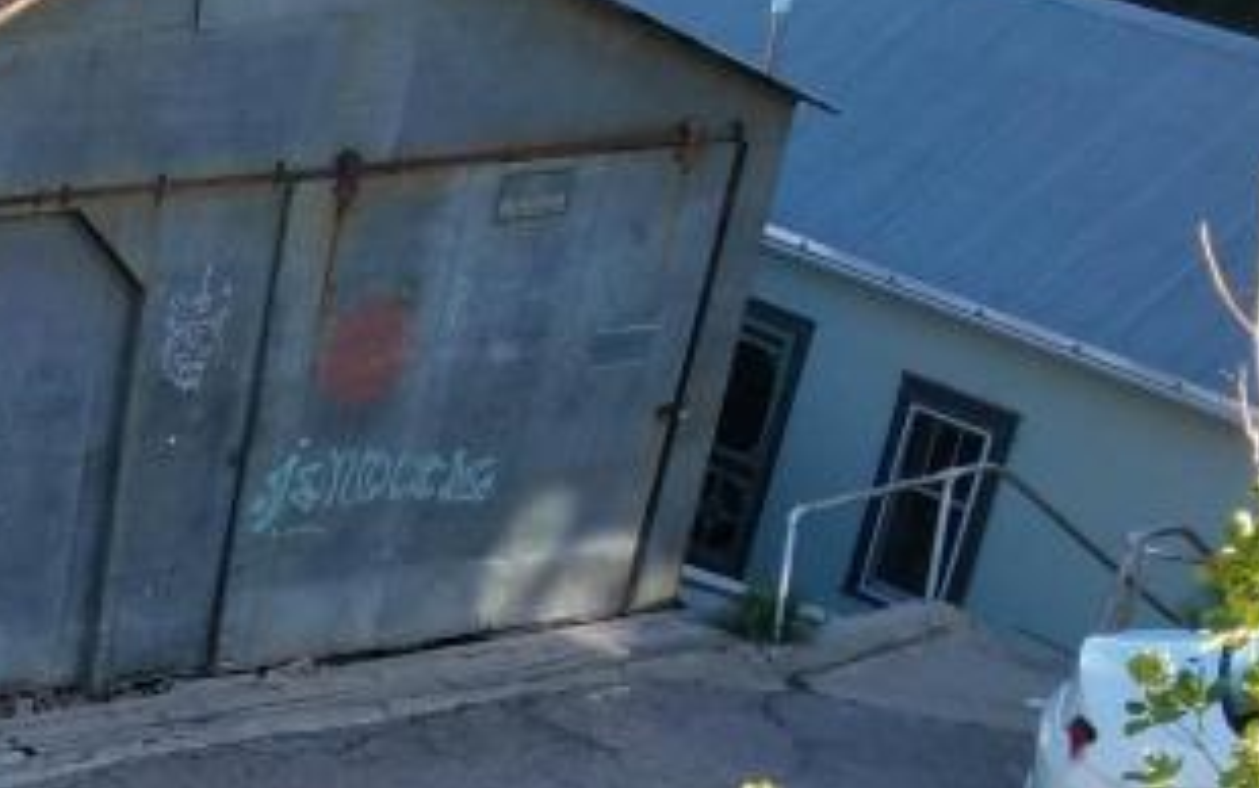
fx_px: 3124
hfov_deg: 19.7
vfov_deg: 13.1
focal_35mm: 91
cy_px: 1377
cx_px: -638
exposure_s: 1/367
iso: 50
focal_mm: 4.2
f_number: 1.7
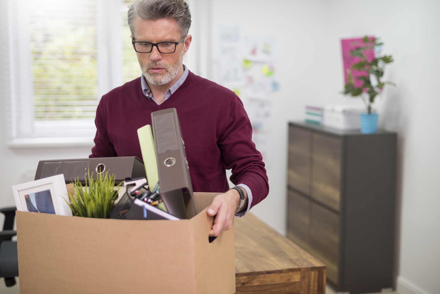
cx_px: 220
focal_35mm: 50
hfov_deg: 39.6
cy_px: 147
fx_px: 611
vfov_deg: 27.0
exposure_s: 1/125
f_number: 2
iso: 160
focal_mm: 50
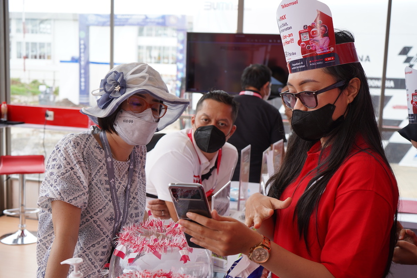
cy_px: 139
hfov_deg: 50.7
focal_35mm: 38
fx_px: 440
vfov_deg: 35.1
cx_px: 208
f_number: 4.5
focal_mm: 38
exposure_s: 1/160
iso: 100
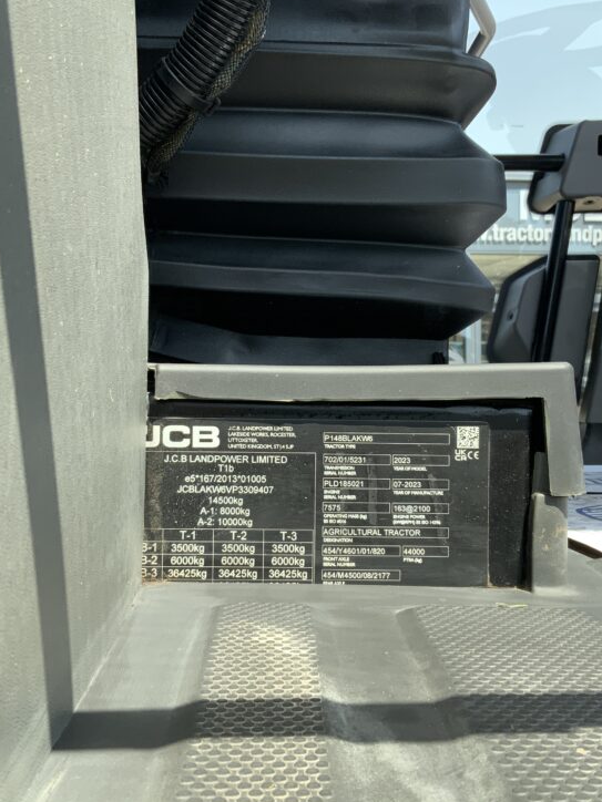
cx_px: 302
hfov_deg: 35.1
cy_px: 390
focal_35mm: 41
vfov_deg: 45.8
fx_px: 951
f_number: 1.8
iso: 16
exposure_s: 1/167
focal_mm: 3
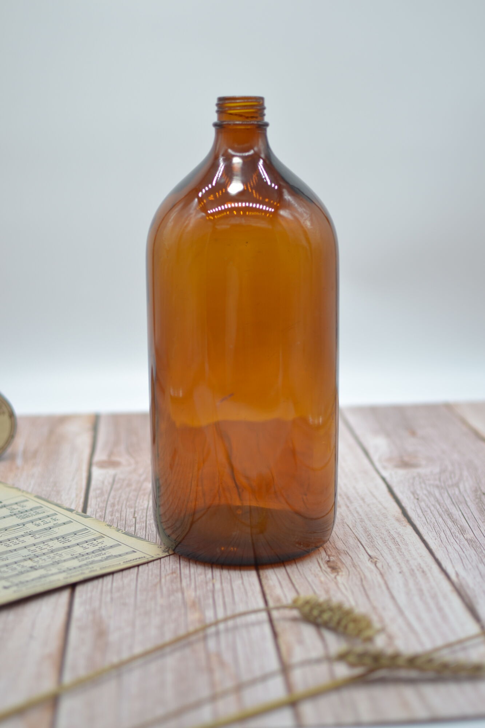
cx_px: 242
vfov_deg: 37.9
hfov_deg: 25.7
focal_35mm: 52
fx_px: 1061
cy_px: 364
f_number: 1.8
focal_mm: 35
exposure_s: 1/400
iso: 100
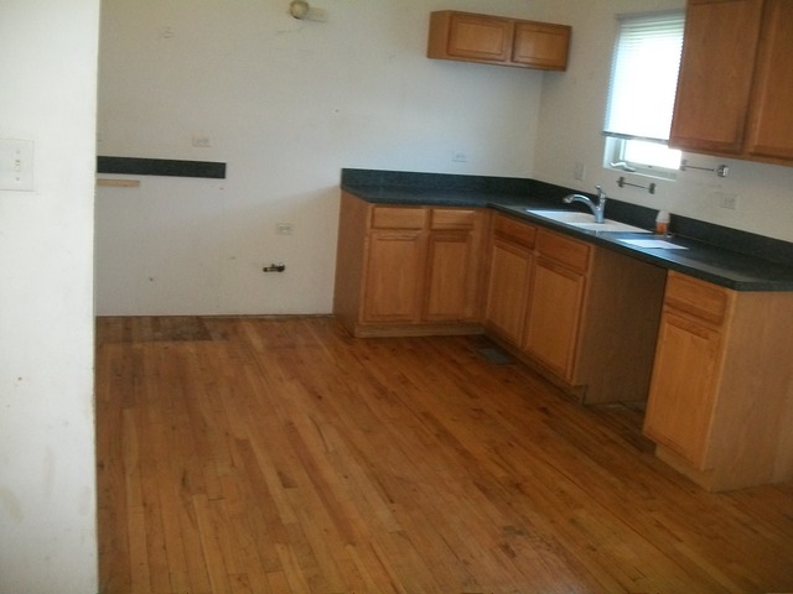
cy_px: 297
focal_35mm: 32
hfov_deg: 56.8
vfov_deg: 44.2
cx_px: 396
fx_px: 733
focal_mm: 5.7
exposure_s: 1/30
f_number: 2.9
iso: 240
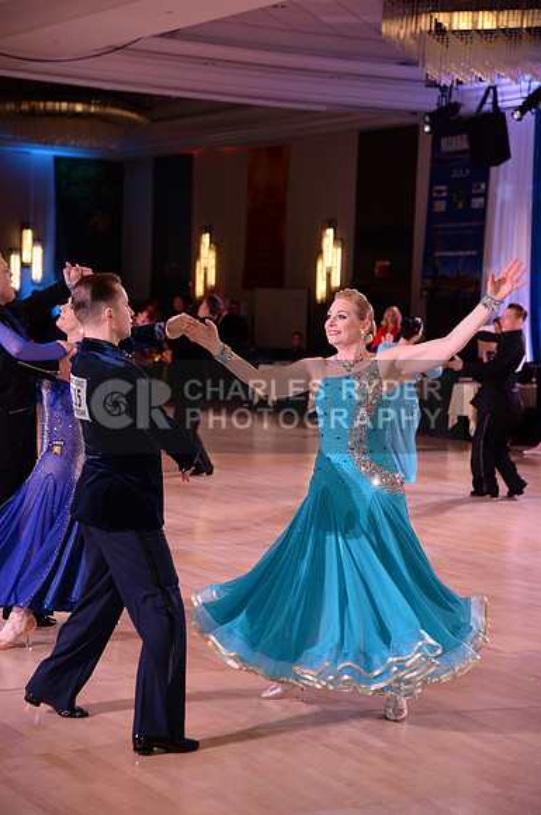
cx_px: 270
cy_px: 408
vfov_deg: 24.8
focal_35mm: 82
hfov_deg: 16.6
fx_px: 1854
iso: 2000
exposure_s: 1/250
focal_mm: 82
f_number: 4.5
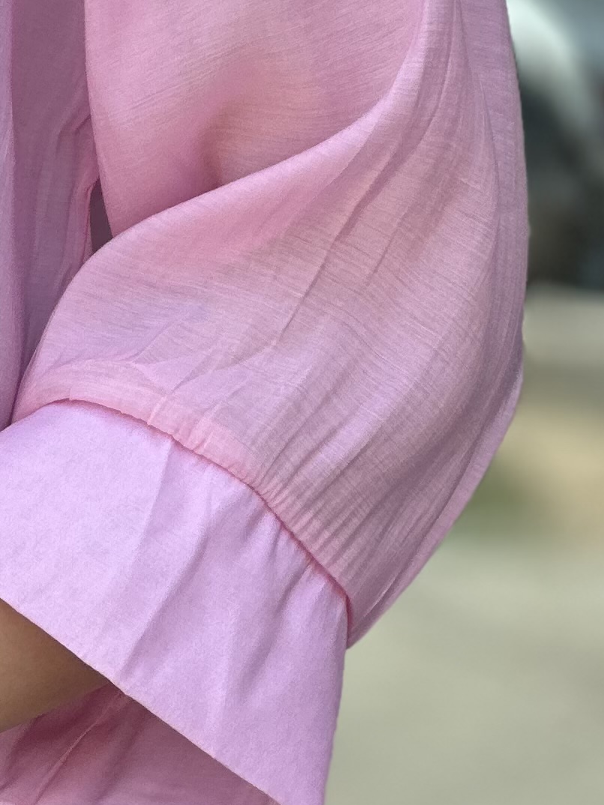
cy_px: 262
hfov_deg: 5.1
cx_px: -426
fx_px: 6721
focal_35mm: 289
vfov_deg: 6.9
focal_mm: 9
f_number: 2.8
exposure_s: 1/135
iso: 20
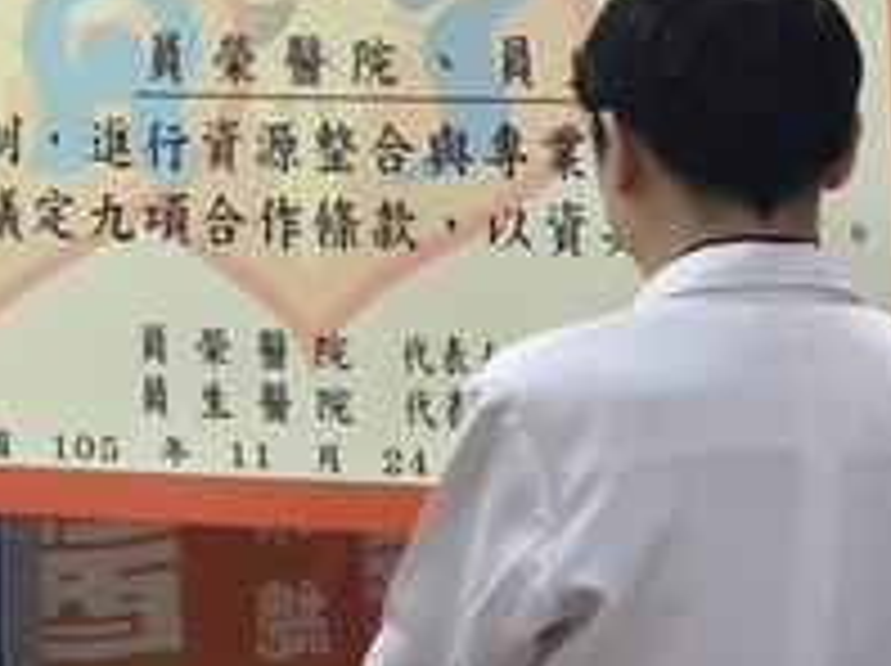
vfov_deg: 14.9
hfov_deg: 18.6
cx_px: -238
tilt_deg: -2.9
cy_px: 214
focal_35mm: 99
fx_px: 2545
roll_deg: -1.8
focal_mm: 3.99
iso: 20
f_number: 1.8
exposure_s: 1/30
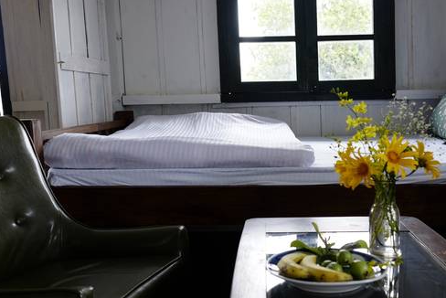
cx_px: 269
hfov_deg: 45.2
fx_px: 533
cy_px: 181
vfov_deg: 31.1
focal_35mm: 43
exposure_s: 1/100
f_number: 4
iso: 500
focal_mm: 23
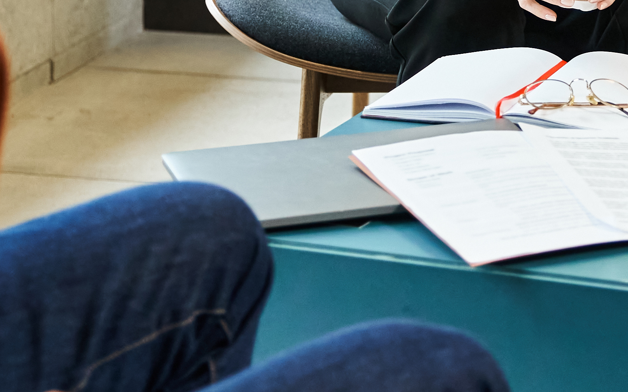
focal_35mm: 165
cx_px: 566
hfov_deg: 12.6
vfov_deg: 7.7
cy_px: -282
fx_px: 2824
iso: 1600
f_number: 2.8
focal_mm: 45
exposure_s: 1/250
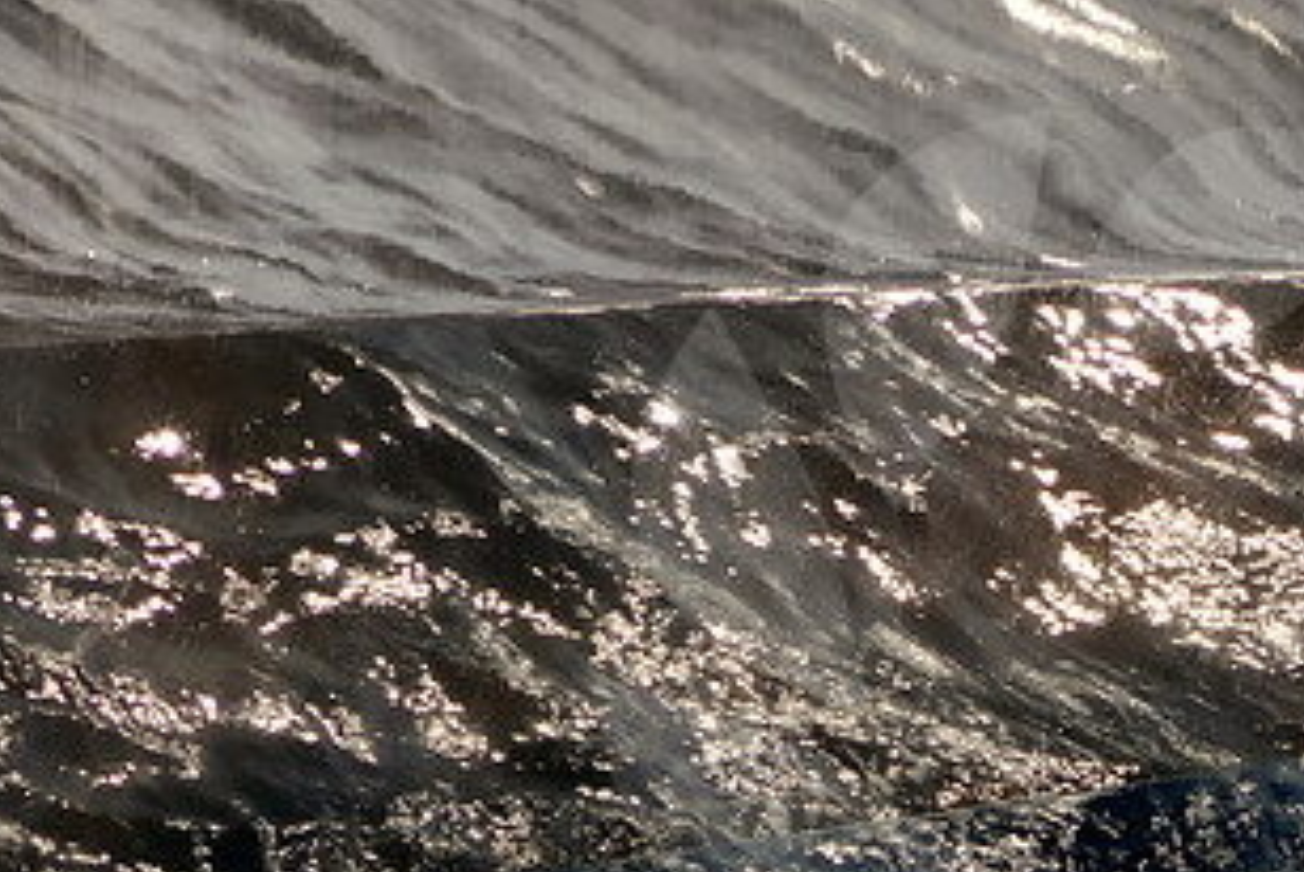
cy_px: 646
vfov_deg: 1.6
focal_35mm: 886
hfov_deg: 2.3
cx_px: 1130
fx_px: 32122
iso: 125
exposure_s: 1/400
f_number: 4.5
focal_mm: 172.8
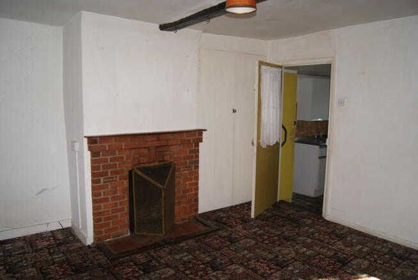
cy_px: 140
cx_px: 209
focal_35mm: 39
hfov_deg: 49.5
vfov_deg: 34.3
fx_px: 453
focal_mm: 26
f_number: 5.6
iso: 400
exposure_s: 1/60
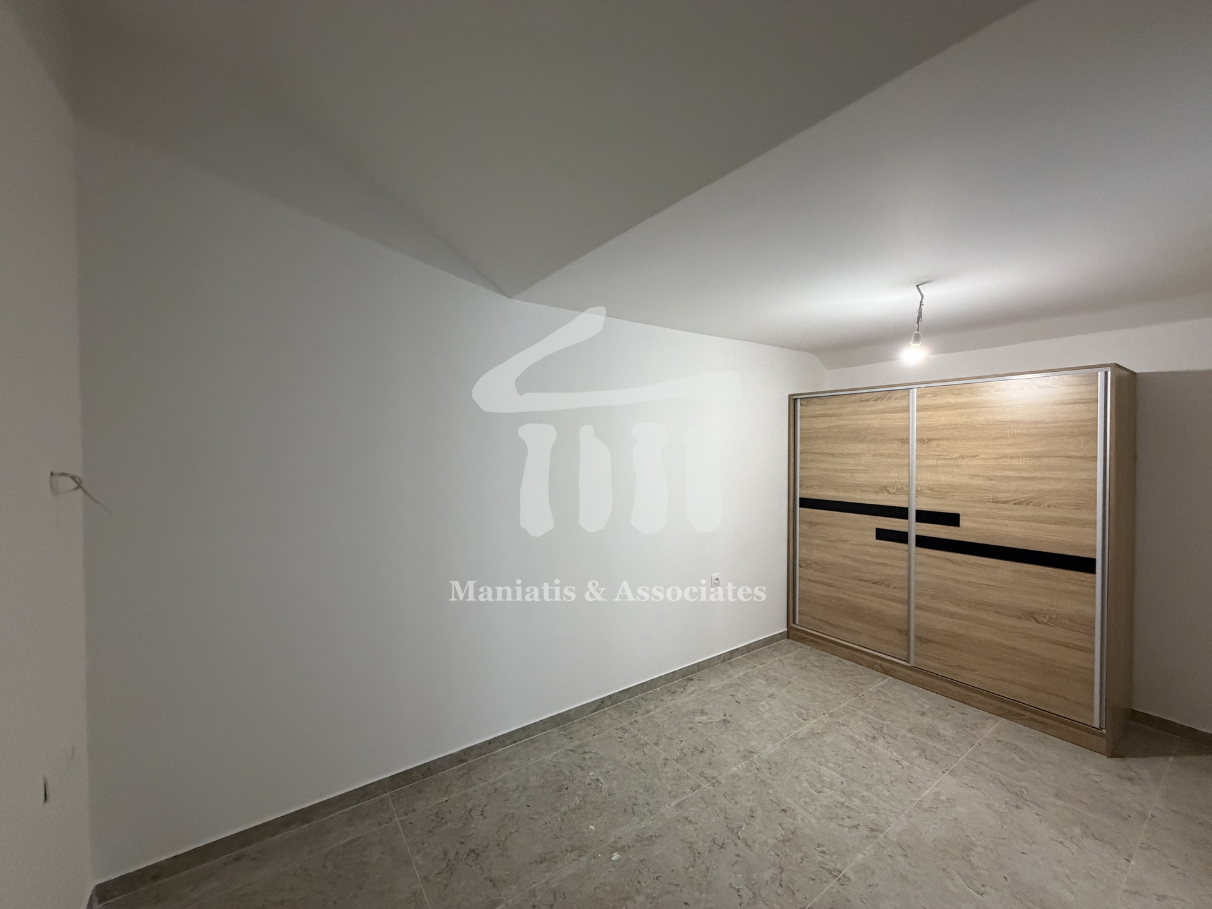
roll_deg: +0.0
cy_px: 454
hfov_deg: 102.1
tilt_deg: -1.2
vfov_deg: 85.7
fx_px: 490
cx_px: 606
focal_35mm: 14
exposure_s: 1/50
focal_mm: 2.22
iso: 500
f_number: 2.2
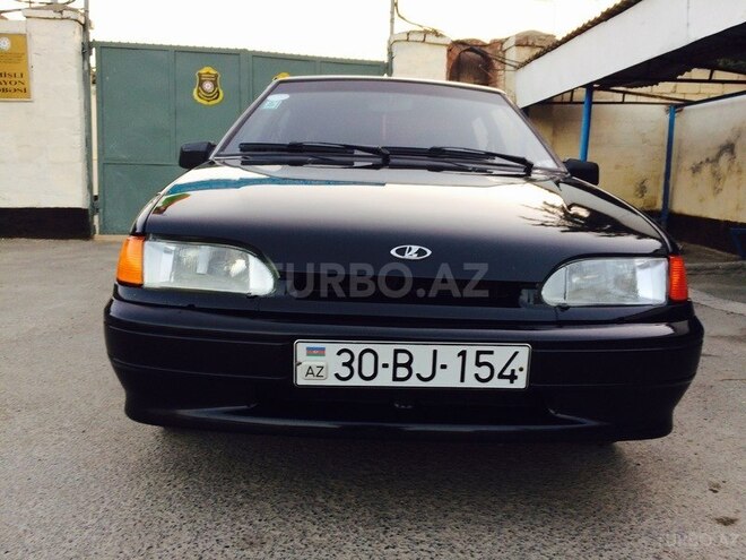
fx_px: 625
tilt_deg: -8.5
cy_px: 280
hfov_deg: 61.7
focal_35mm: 29
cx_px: 373
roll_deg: -0.1
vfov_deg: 48.2
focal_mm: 4.15
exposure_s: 1/50
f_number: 2.2
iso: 40
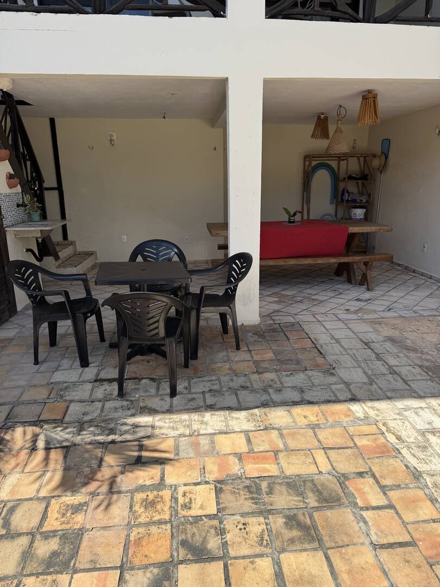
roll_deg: +0.3
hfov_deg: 56.8
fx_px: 407
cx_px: 220
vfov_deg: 71.6
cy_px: 294
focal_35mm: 24
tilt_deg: -14.5
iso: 80
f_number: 1.78
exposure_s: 1/2959
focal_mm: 6.76
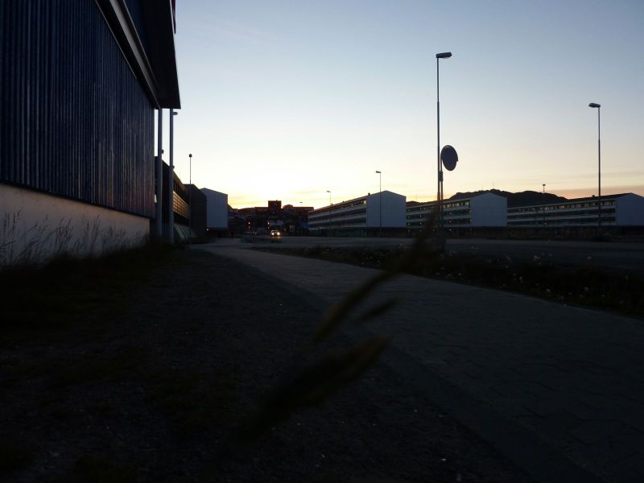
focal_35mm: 25
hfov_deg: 69.4
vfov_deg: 54.9
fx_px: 465
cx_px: 322
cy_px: 242
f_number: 3.3
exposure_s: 1/40
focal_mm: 4.1
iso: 80
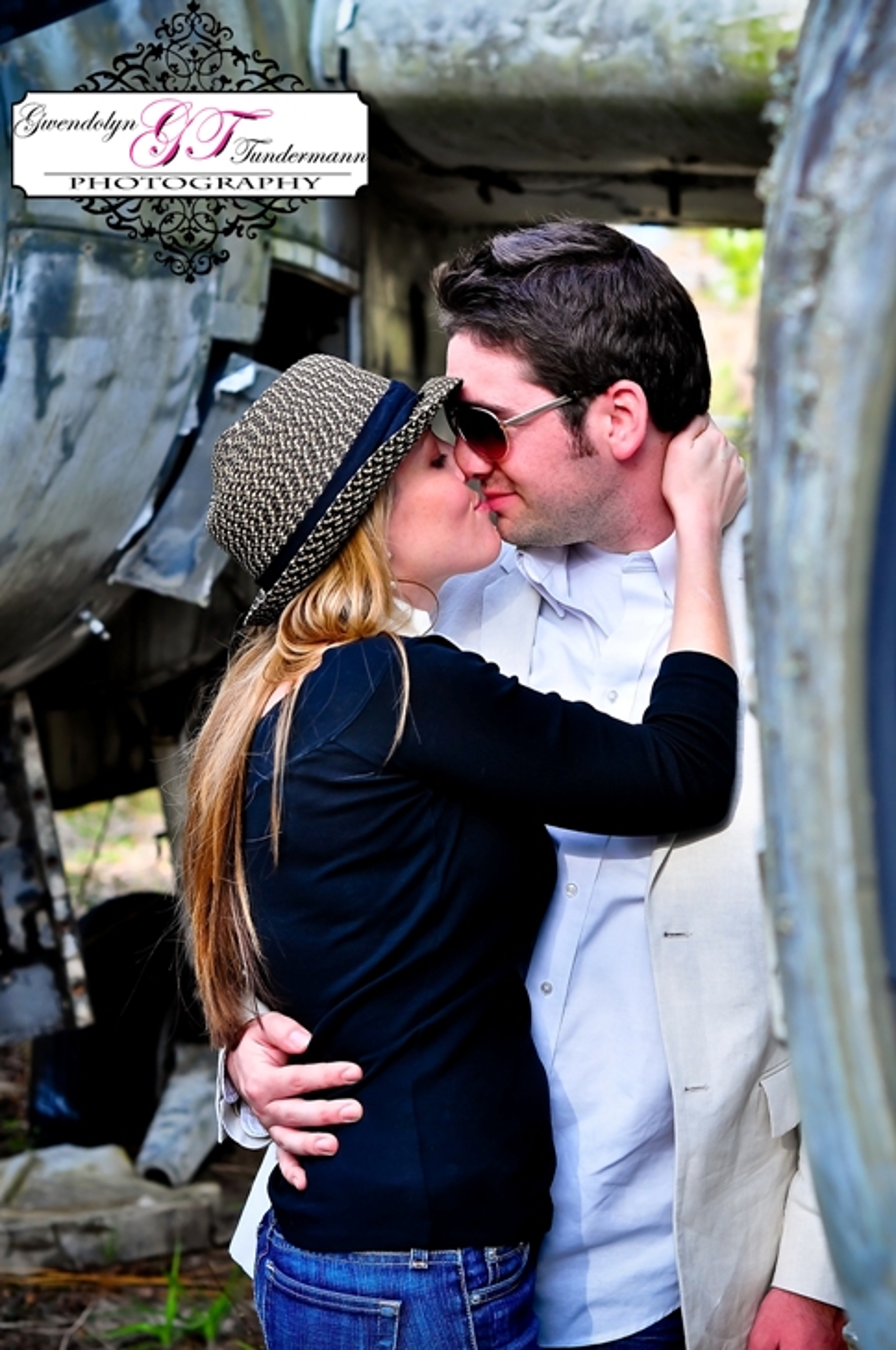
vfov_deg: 27.0
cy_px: 675
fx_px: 2808
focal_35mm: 75
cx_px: 448
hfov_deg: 18.1
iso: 200
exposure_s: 1/320
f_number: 4
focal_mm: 50
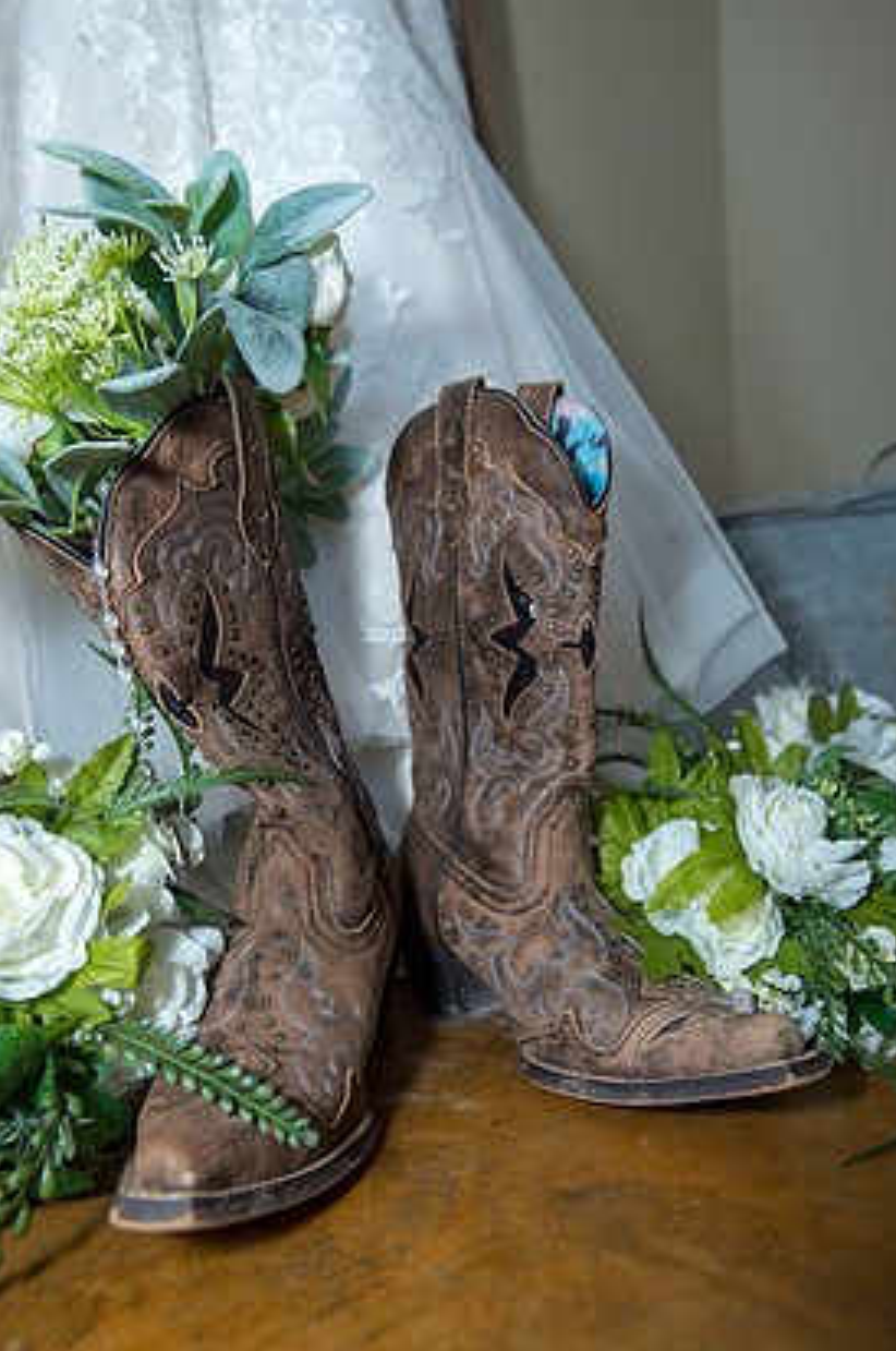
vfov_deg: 73.8
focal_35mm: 24
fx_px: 899
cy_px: 703
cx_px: 430
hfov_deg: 53.0
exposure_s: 1/320
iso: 1250
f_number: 4
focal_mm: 22
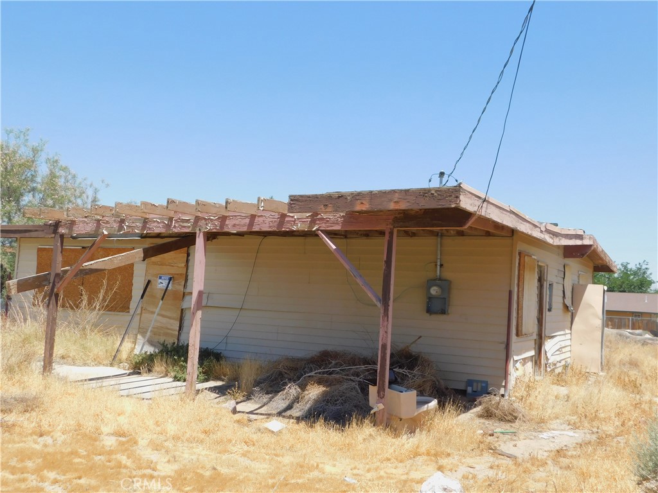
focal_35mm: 36
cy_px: 246
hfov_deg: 51.4
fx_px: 684
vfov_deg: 39.7
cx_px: 329
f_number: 3.5
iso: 125
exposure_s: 1/1000
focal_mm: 6.3
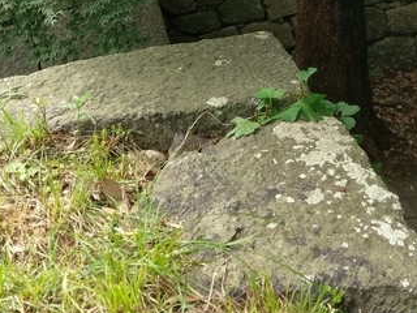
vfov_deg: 21.4
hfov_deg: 29.8
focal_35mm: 65
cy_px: -33
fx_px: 783
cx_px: 202
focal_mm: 4.58
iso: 100
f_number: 1.8
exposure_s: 1/136
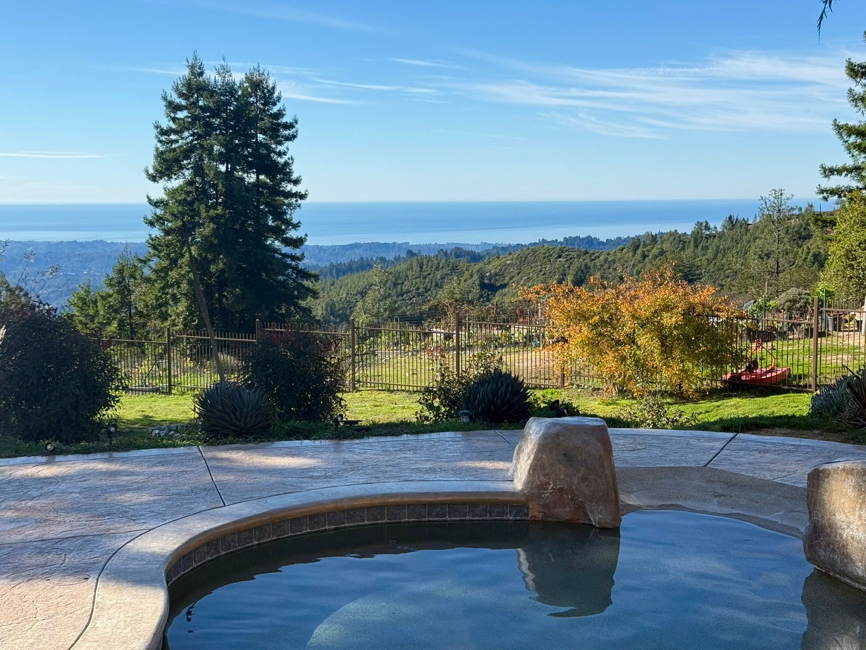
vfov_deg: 30.3
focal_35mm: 48
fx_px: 1201
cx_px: 433
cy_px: 325
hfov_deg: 39.7
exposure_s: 1/2494
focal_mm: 6.76
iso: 100
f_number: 1.78
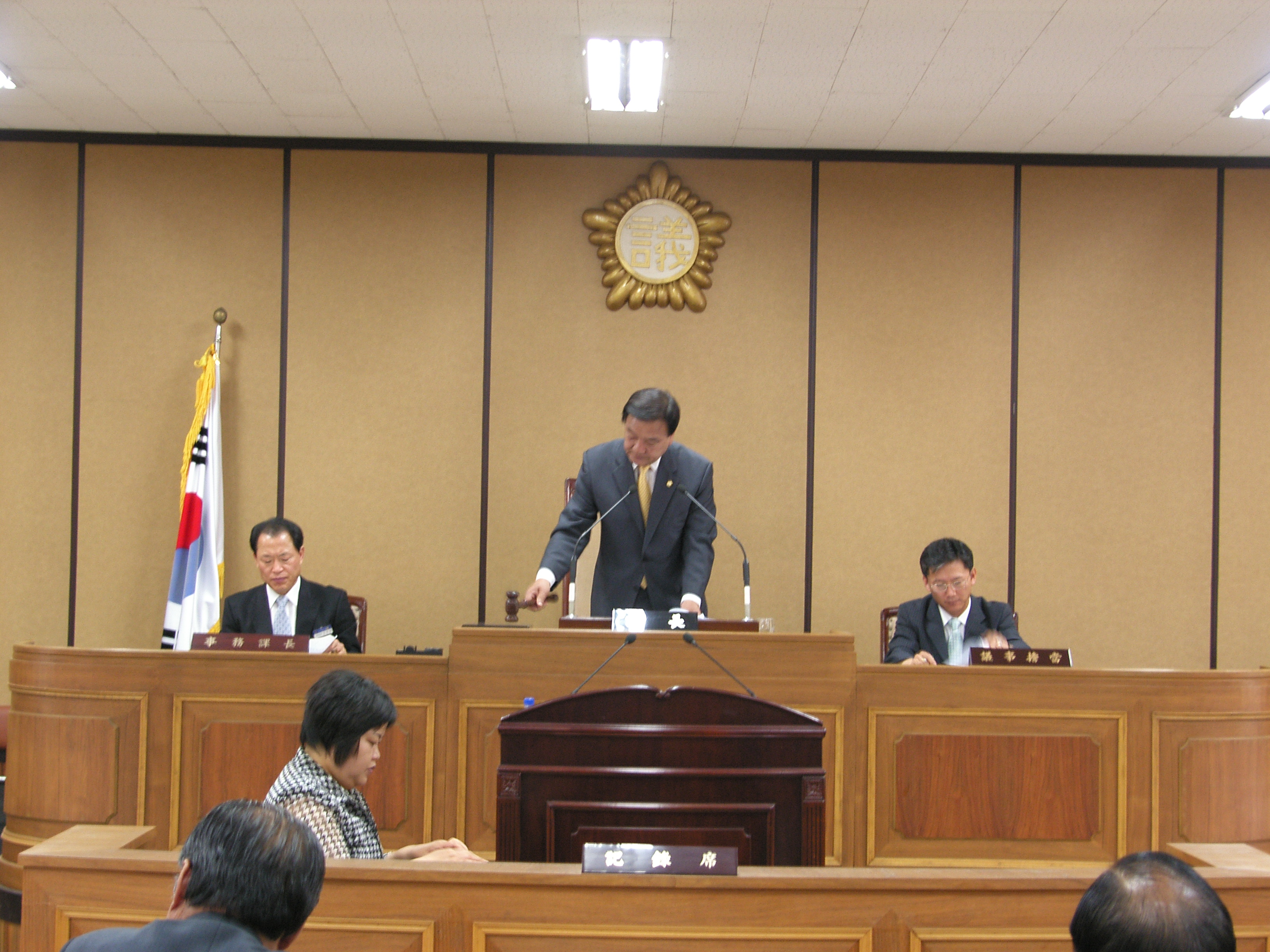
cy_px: 476
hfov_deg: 26.0
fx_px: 2752
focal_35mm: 75
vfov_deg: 19.6
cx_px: 635
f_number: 3.2
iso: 100
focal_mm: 19.4
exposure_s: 1/8
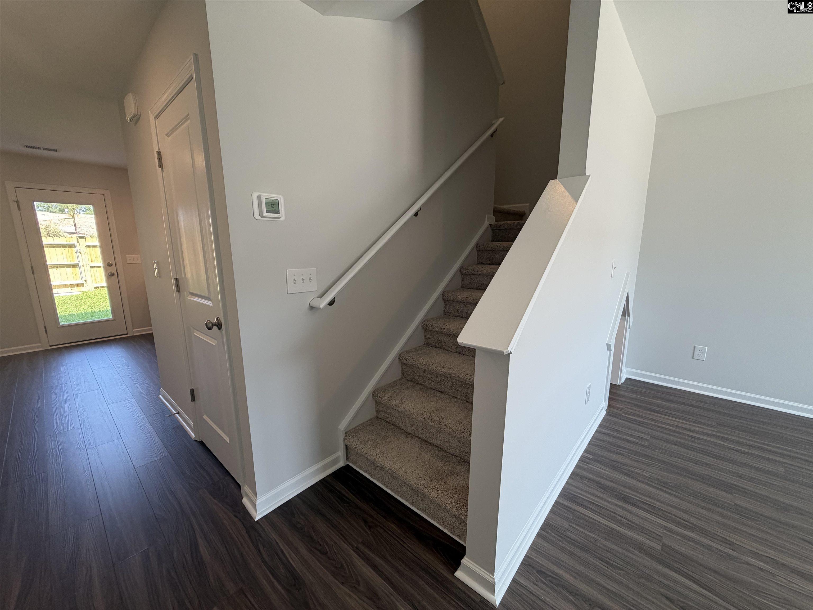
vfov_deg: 85.7
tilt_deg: -9.2
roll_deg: +1.3
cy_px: 305
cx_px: 406
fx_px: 329
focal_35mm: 14
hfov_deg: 102.1
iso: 125
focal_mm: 2.22
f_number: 2.2
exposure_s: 1/120
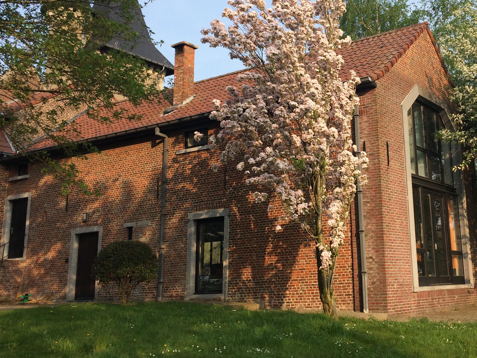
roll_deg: +1.0
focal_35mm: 44
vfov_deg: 32.6
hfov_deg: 41.9
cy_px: 120
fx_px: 606
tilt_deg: +15.1
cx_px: 347
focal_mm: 4.15
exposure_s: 1/1026
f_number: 2.2
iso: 32
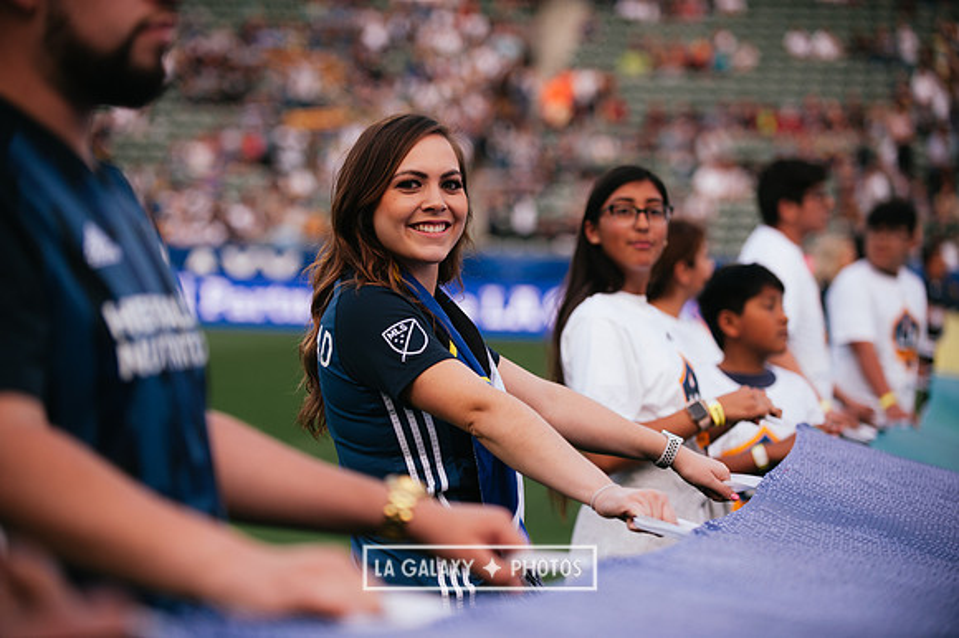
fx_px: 2795
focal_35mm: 105
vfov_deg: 13.0
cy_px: 319
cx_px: 480
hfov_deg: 19.5
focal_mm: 105
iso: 250
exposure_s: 1/800
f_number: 2.8
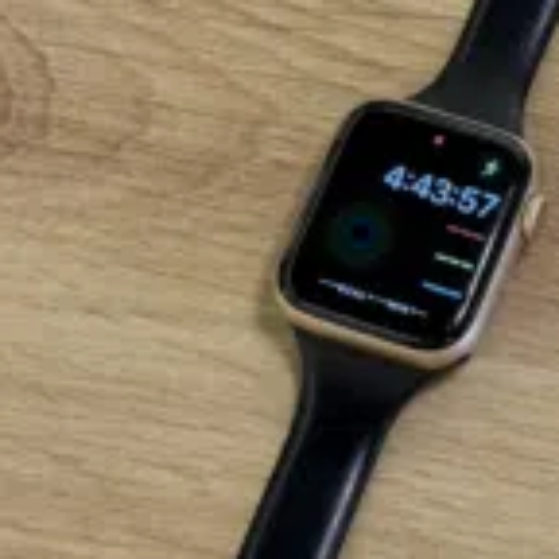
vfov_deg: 14.8
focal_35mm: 118
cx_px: 470
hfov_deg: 14.7
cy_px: 217
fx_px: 2156
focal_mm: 6.76
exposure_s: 1/60
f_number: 1.78
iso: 125
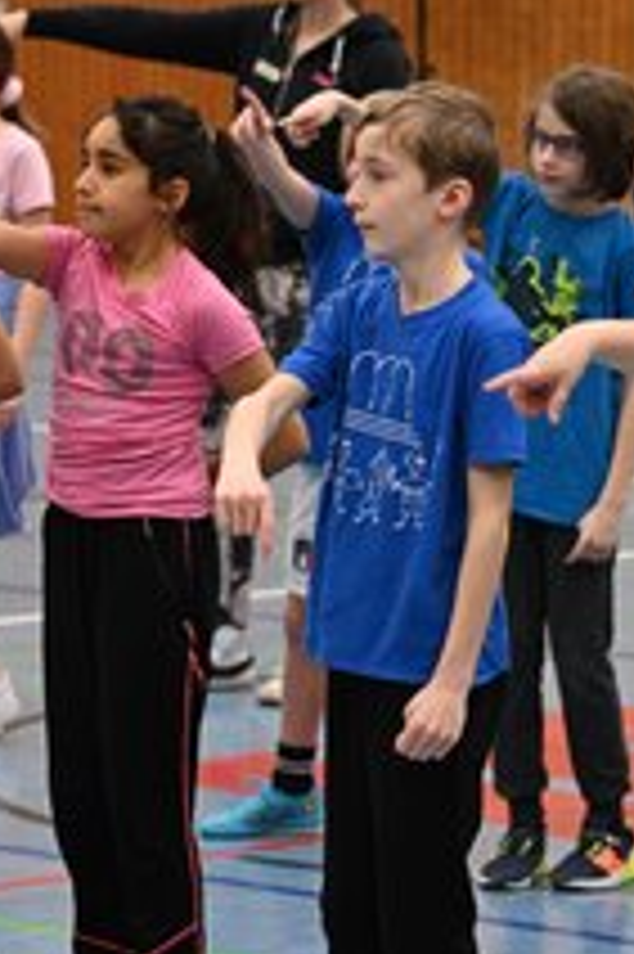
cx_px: 369
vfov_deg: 9.1
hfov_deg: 6.0
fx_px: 6006
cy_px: 362
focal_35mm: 227
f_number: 5.6
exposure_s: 1/250
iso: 2500
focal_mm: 120
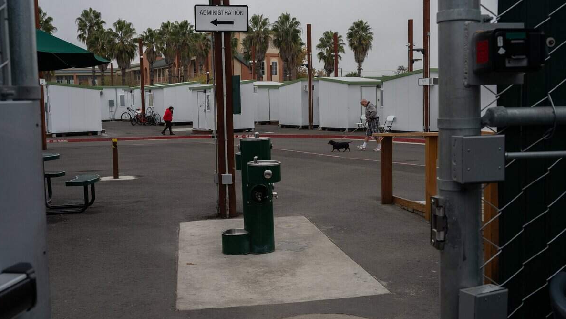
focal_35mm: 37
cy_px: 138
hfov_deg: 54.6
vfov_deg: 32.3
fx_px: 548
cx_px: 281
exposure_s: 1/400
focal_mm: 34.5
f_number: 7.1
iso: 400
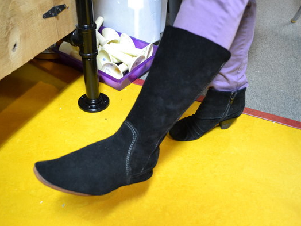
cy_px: 113
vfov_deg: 42.9
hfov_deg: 55.3
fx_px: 287
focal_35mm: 33
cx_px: 139
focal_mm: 20
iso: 3200
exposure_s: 1/30
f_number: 3.8
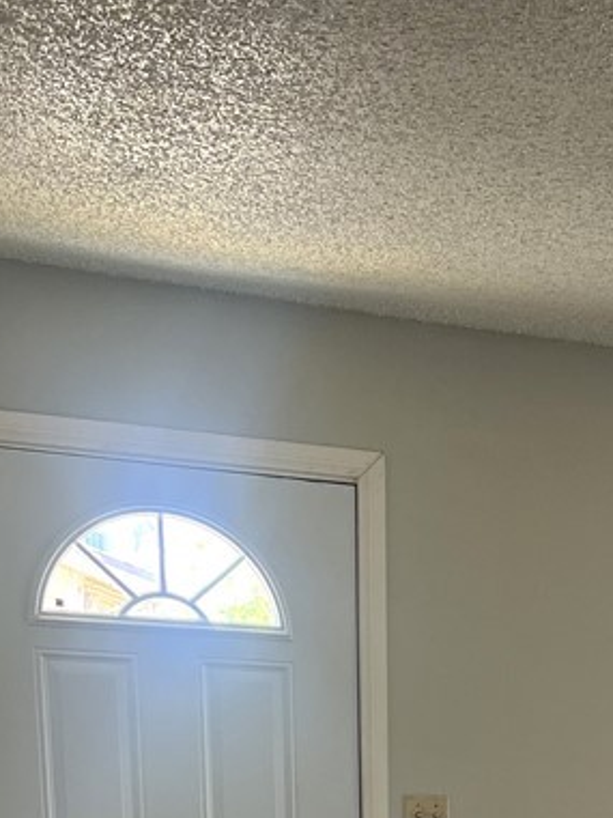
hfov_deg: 19.6
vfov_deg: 24.0
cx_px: 757
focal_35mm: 70
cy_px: 1096
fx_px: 1653
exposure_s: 1/120
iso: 125
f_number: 1.5
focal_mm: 5.7
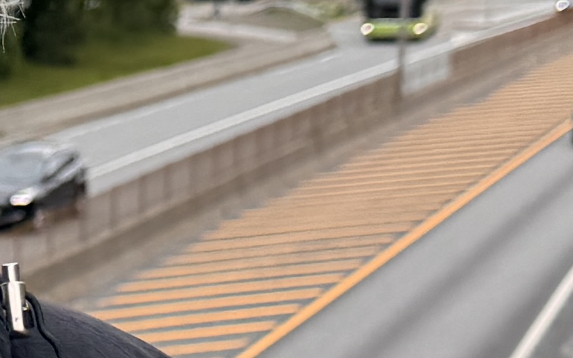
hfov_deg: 12.2
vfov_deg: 8.2
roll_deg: -0.7
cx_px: -403
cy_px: 252
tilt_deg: -7.3
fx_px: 2483
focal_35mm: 159
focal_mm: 6.76
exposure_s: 1/1193
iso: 80
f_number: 1.78
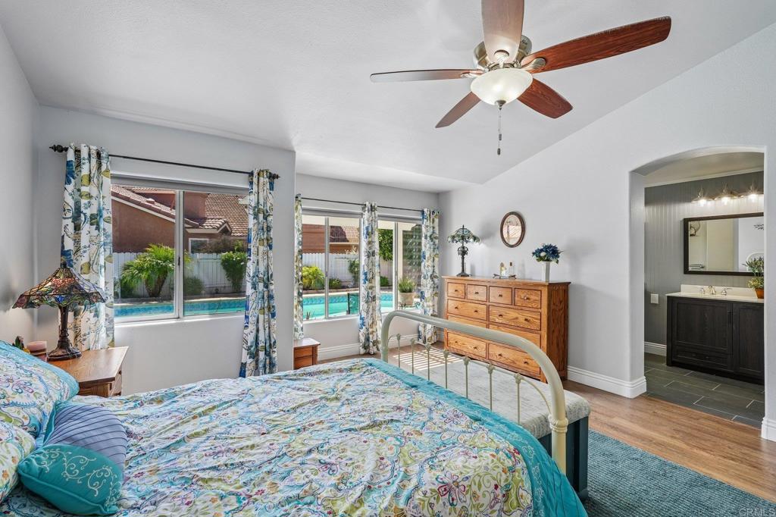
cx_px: 388
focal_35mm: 16
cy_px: 258
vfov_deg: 73.7
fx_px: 345
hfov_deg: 96.8
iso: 320
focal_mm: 16
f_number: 8
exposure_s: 1/30
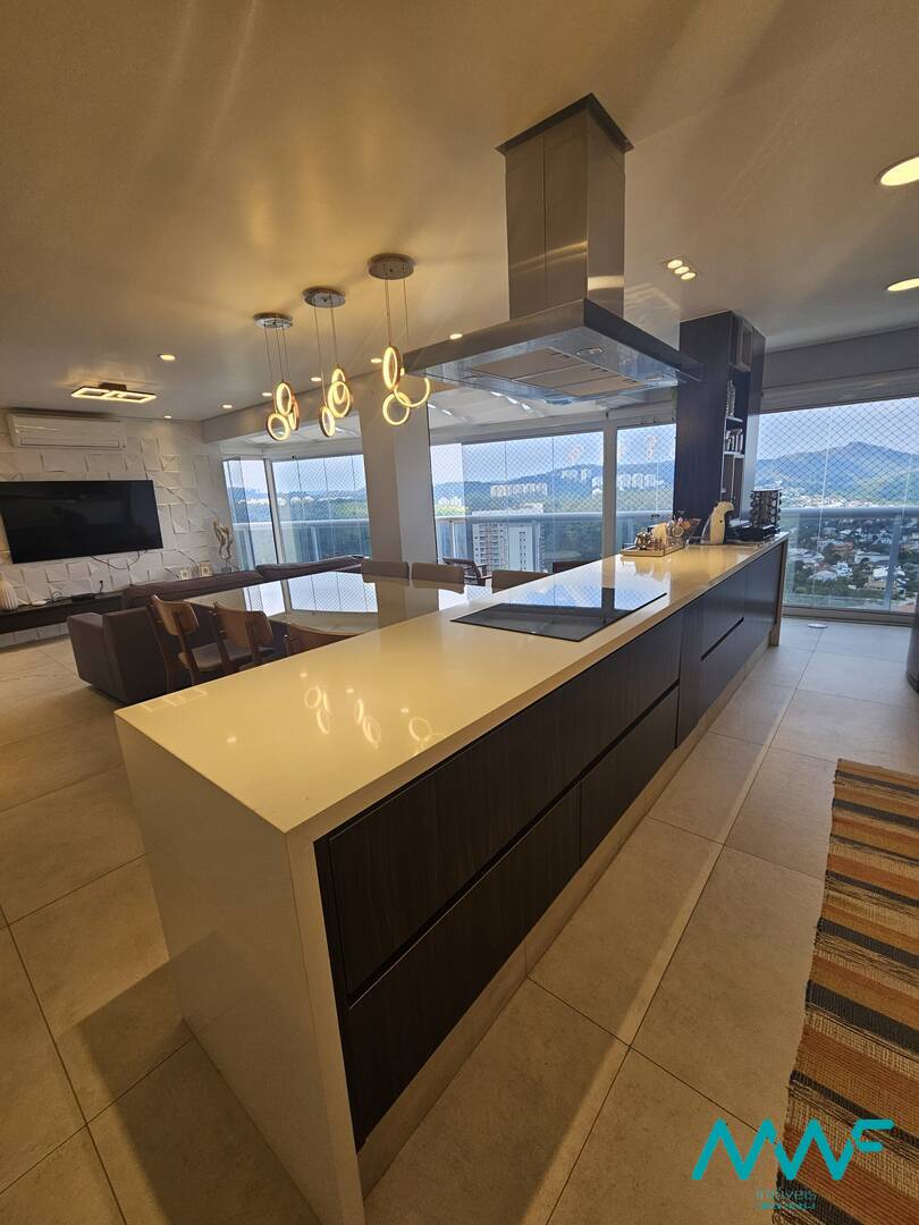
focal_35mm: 13
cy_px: 612
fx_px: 460
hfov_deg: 89.9
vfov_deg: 106.2
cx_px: 460
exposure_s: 1/161
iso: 50
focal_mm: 2.2
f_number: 2.2
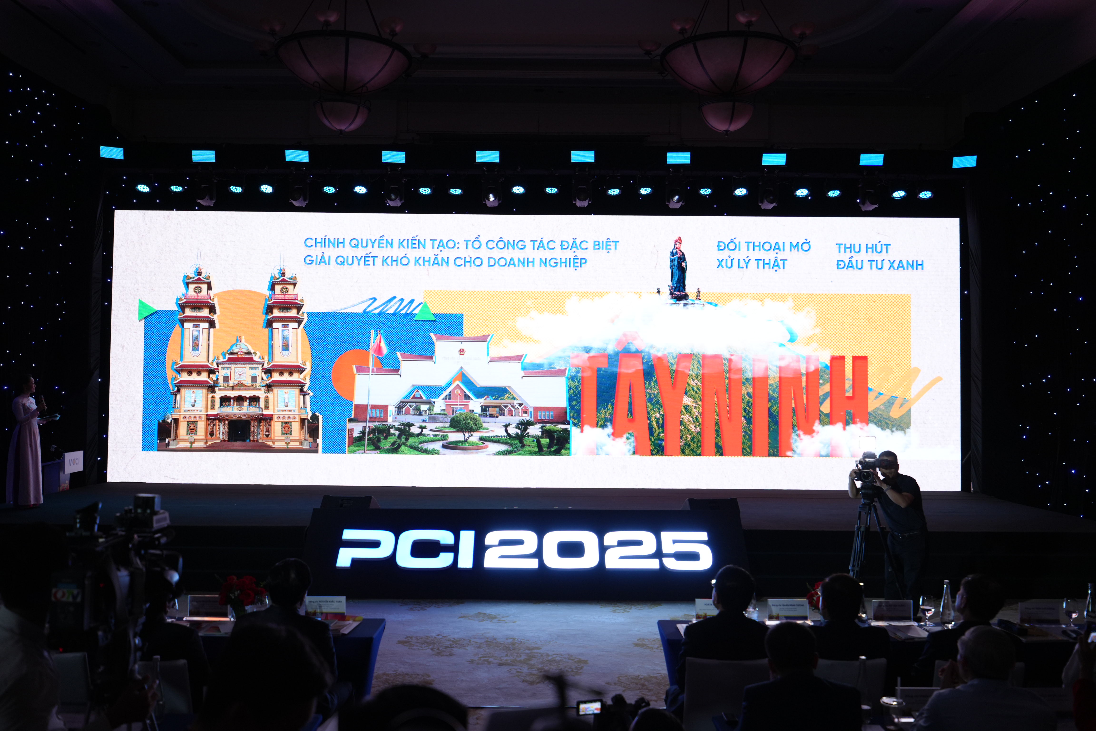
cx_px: 548
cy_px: 366
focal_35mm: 30
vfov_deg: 43.6
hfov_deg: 61.9
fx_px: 913
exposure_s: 1/125
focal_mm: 30
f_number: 2.8
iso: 640
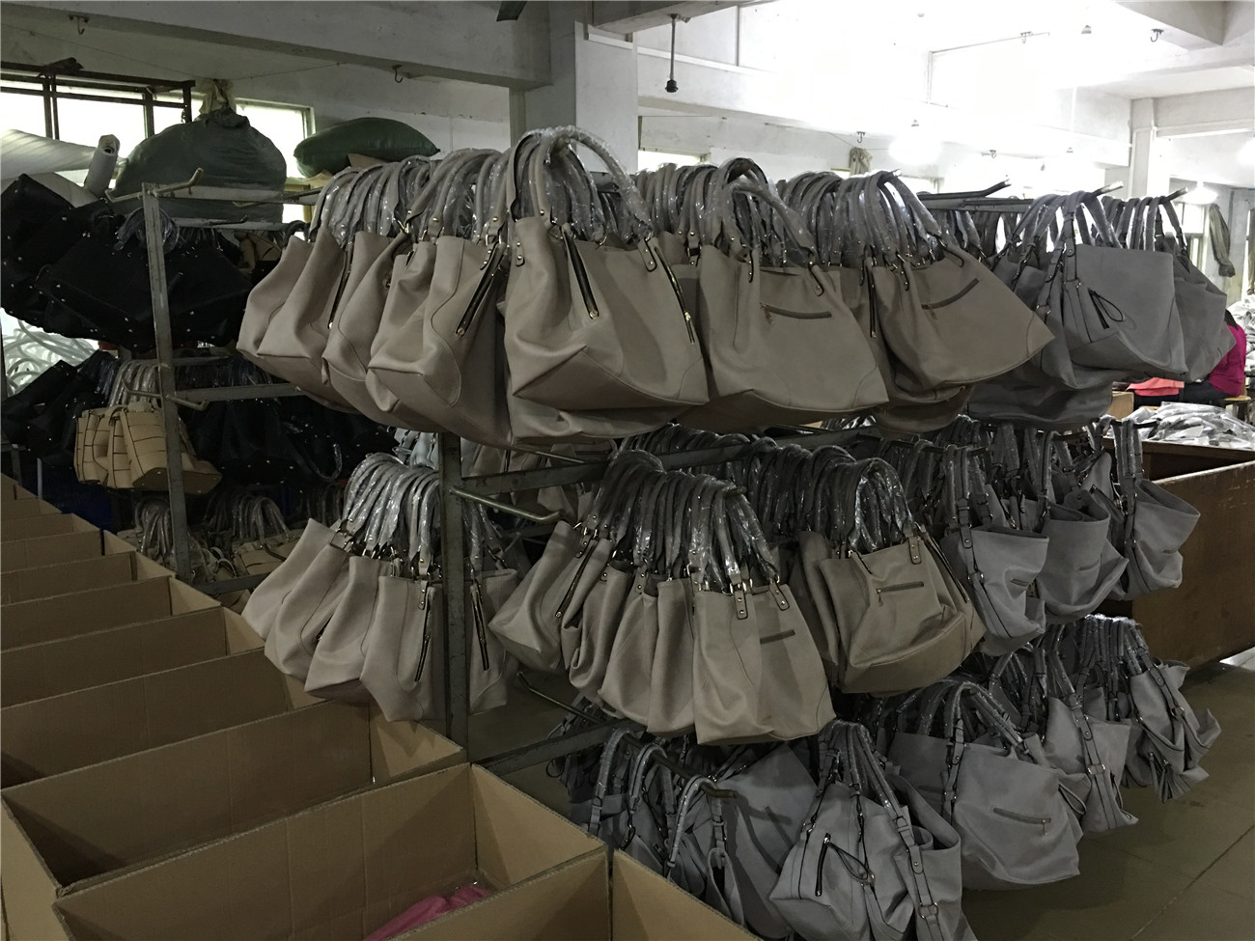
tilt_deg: -8.9
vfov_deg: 48.2
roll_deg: +0.6
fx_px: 1051
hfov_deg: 61.7
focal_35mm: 29
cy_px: 470
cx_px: 628
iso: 125
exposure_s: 1/8
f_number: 2.2
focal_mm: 4.15
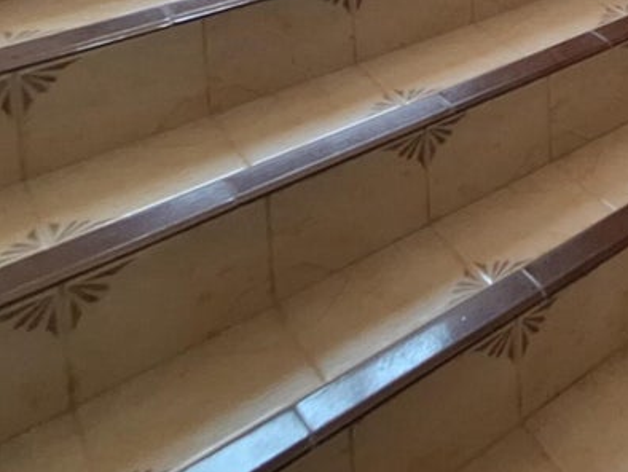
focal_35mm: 45
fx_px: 817
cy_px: -306
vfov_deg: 23.1
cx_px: 959
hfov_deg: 27.5
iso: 64
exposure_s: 1/40
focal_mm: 1.74
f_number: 2.2
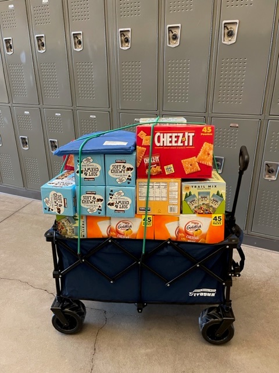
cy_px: 186
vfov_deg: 67.3
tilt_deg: -22.4
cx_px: 140
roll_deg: -0.1
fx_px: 279
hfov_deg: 53.1
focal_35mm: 26
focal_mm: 5.1
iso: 500
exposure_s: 1/40
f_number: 1.6
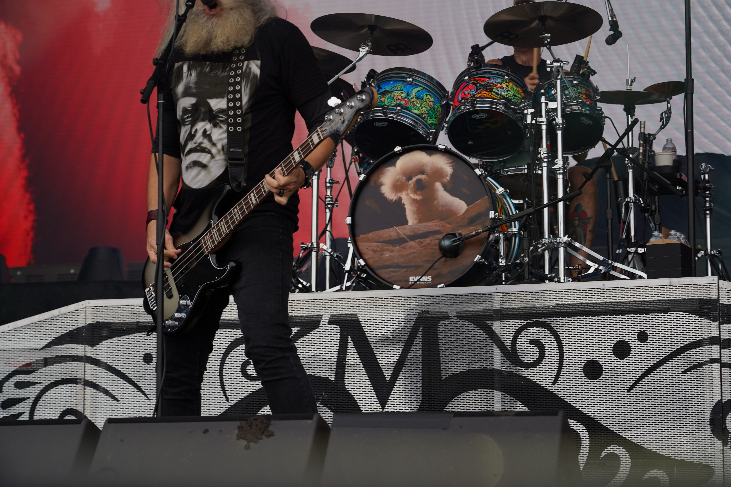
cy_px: 244
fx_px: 2132
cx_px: 366
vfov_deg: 13.0
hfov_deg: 19.5
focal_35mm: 105
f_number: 5.6
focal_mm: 105
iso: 100
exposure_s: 1/250
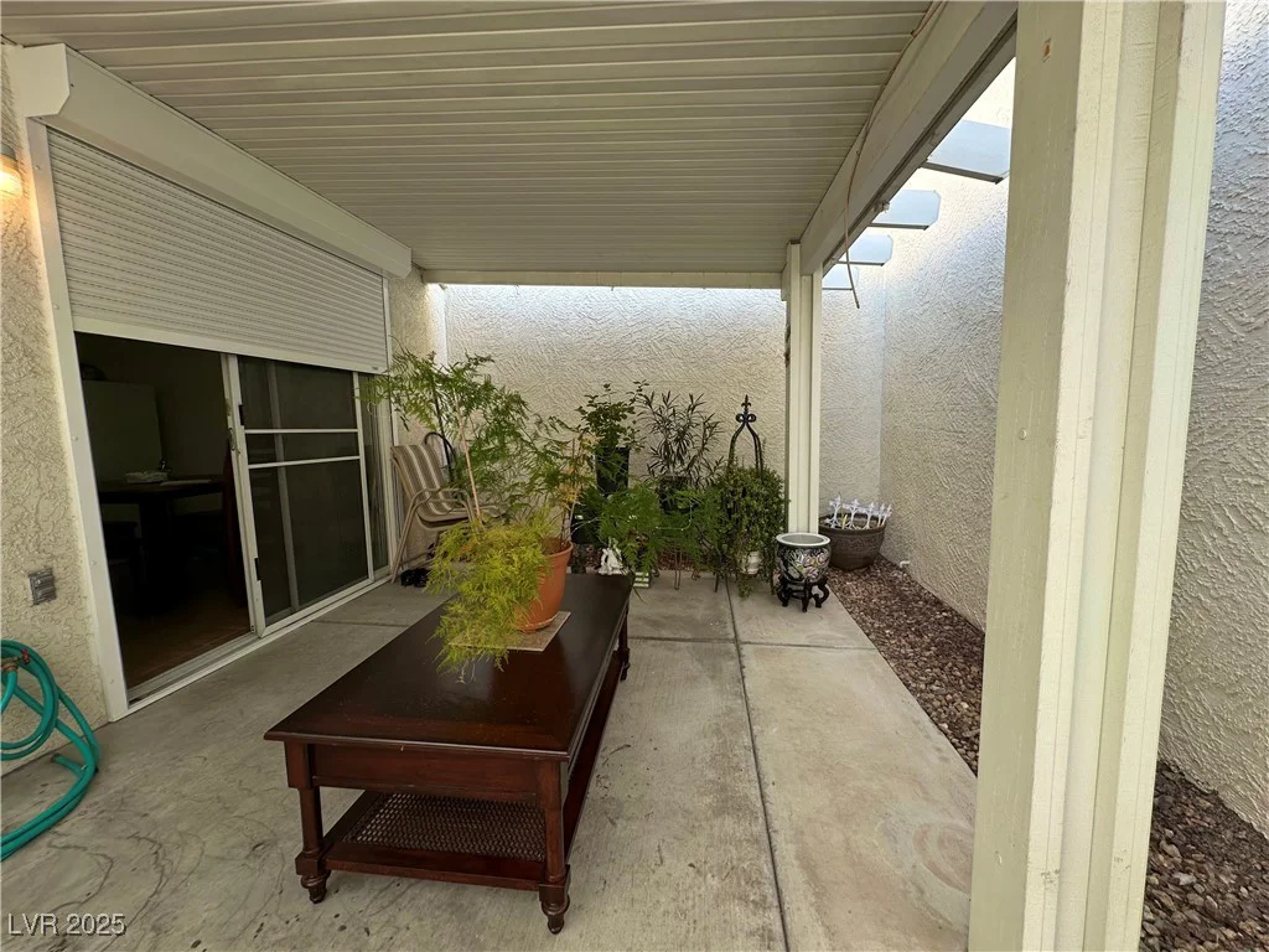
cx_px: 634
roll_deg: +0.1
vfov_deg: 85.7
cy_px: 476
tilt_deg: -5.6
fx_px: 513
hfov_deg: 102.1
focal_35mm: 14
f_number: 2.2
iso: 40
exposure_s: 1/257
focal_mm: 2.22
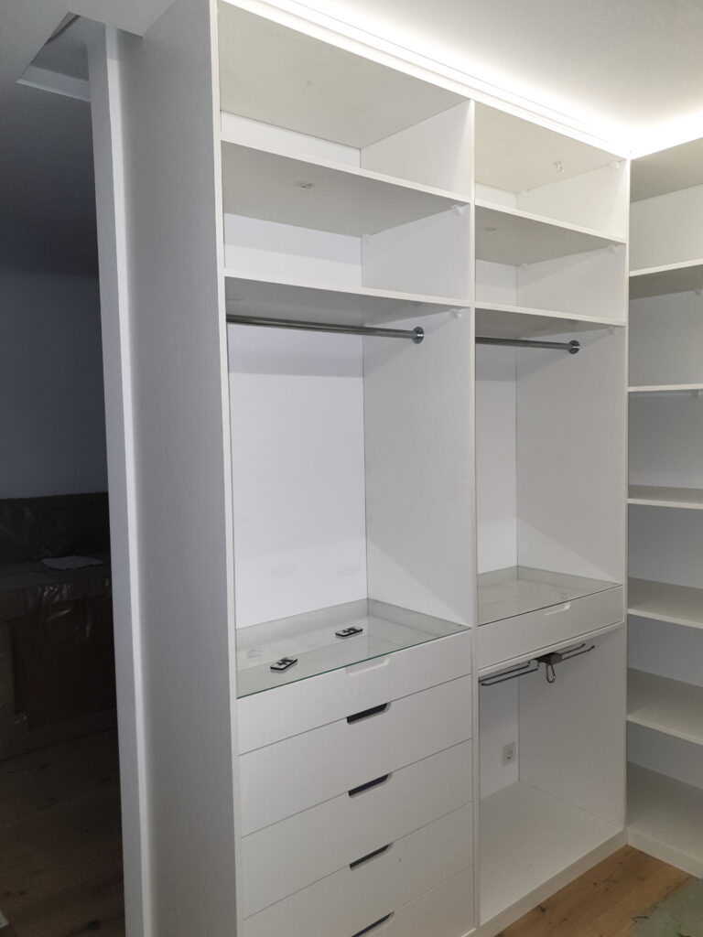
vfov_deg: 67.3
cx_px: 352
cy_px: 468
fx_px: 704
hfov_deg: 53.1
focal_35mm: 26
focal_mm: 4.3
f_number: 1.5
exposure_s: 1/33
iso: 100
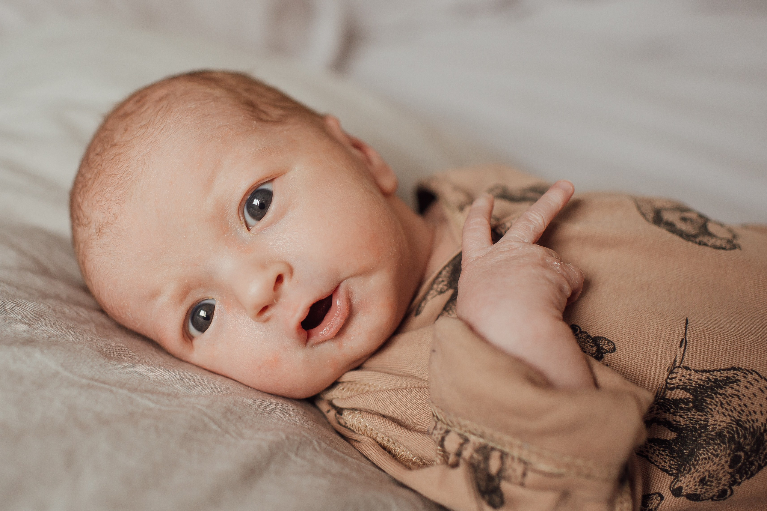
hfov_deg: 44.7
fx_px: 925
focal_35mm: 43
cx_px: 291
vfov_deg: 30.8
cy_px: 259
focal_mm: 35
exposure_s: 1/250
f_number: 2.8
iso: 500
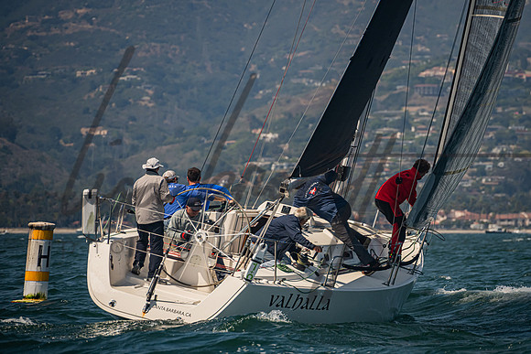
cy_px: 184
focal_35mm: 430
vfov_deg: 3.2
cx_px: 317
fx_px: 6344
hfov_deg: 4.8
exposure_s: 1/2000
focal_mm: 360
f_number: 8
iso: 400
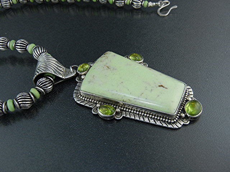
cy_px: 86
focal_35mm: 39
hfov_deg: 47.9
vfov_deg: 36.8
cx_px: 115
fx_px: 259
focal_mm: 7.1
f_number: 3.7
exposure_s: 1/30
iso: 200
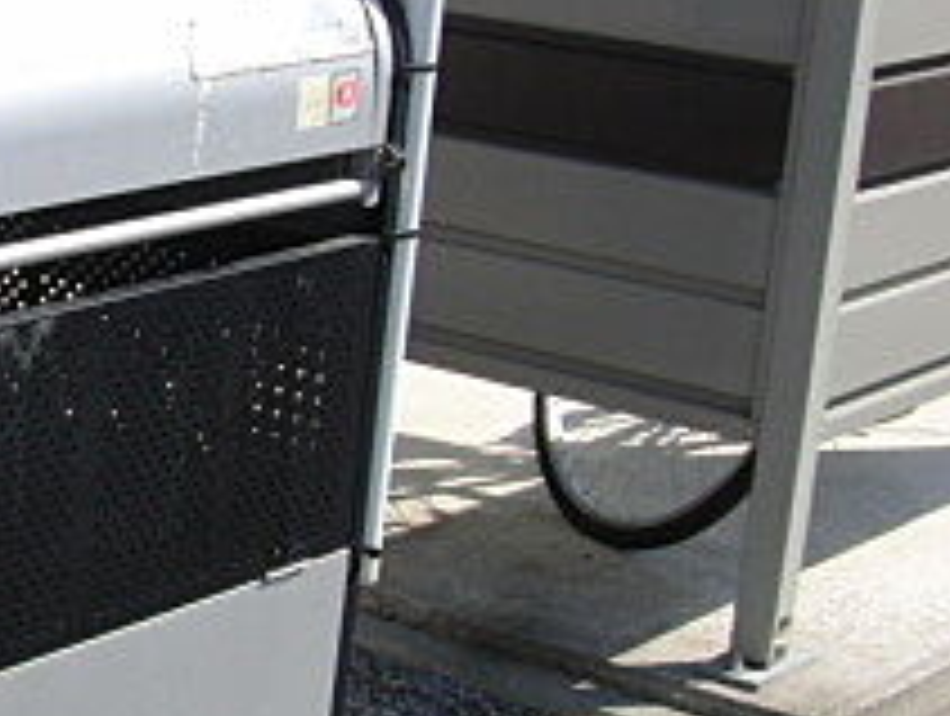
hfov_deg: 16.4
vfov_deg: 13.3
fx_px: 3079
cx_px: -342
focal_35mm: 112
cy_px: 414
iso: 100
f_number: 8.5
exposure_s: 1/200
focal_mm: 6.42
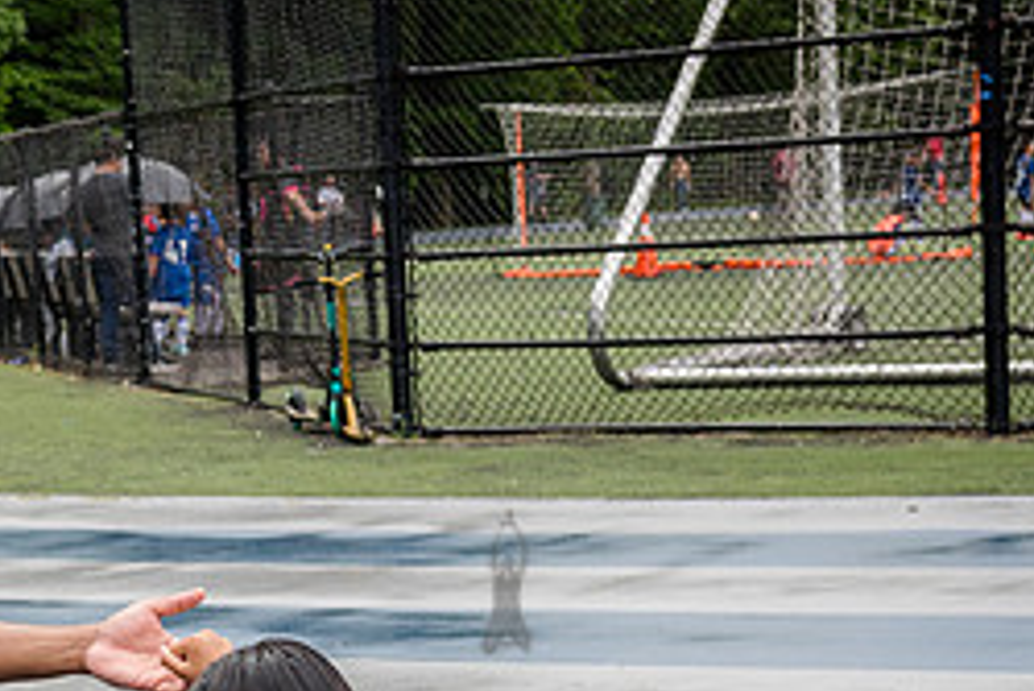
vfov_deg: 11.5
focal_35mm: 118
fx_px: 3391
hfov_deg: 16.8
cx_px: -89
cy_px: 694
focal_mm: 40
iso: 400
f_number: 4.5
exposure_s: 1/1000
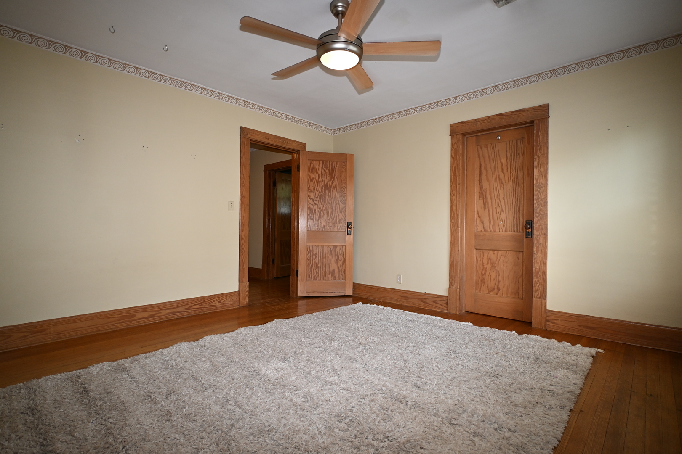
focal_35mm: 18
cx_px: 341
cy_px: 227
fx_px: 341
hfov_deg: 90.0
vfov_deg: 67.4
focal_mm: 12
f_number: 4
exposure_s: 1/60
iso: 400
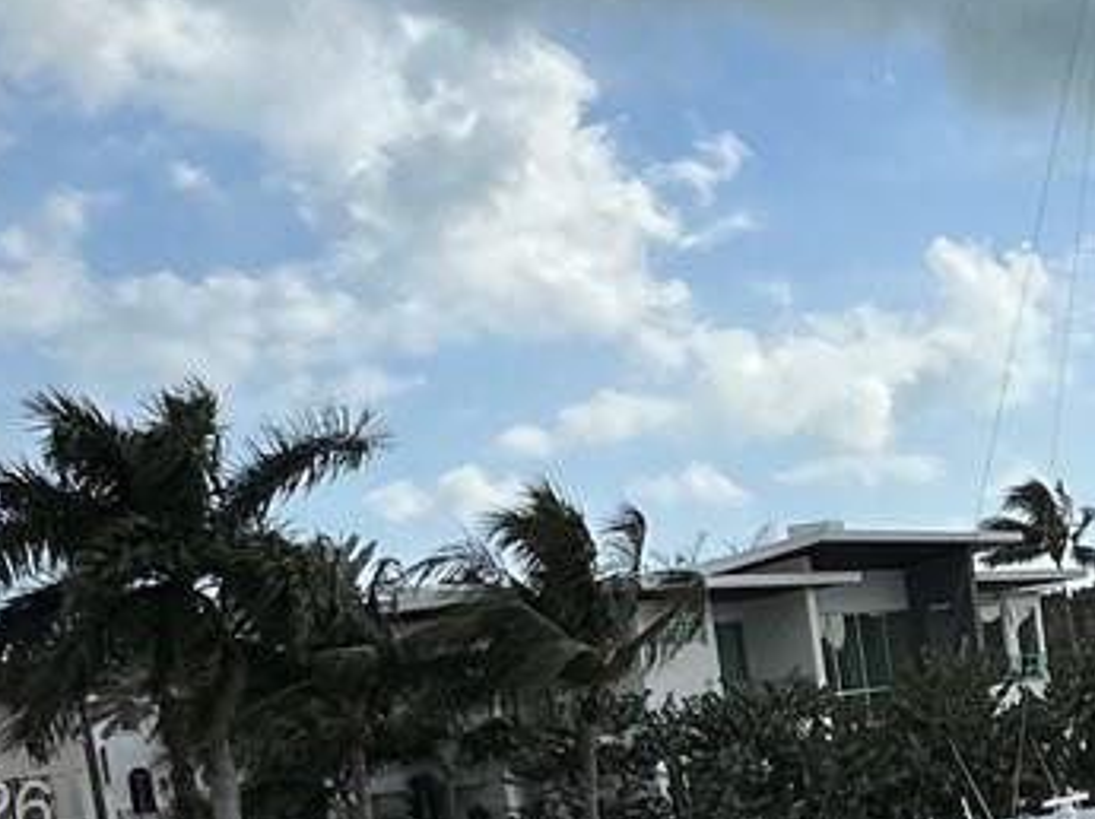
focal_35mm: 65
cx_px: 1606
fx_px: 2054
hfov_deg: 24.1
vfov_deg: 21.7
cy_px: 816
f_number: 2.2
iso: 50
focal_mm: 2.22
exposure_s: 1/4132
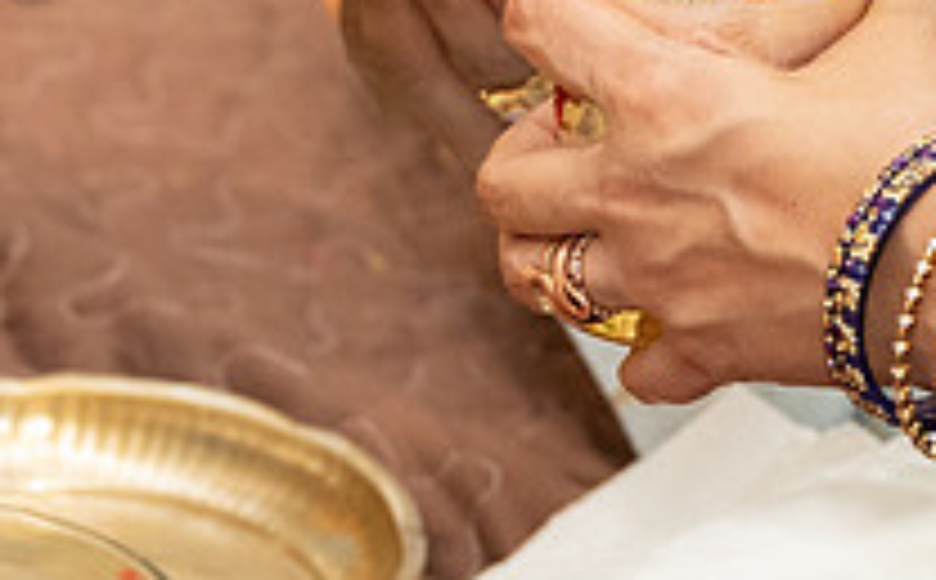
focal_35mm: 385
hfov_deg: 5.5
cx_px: 690
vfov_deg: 3.4
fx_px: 9800
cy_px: 403
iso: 1000
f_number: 3.2
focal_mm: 70
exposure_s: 1/160
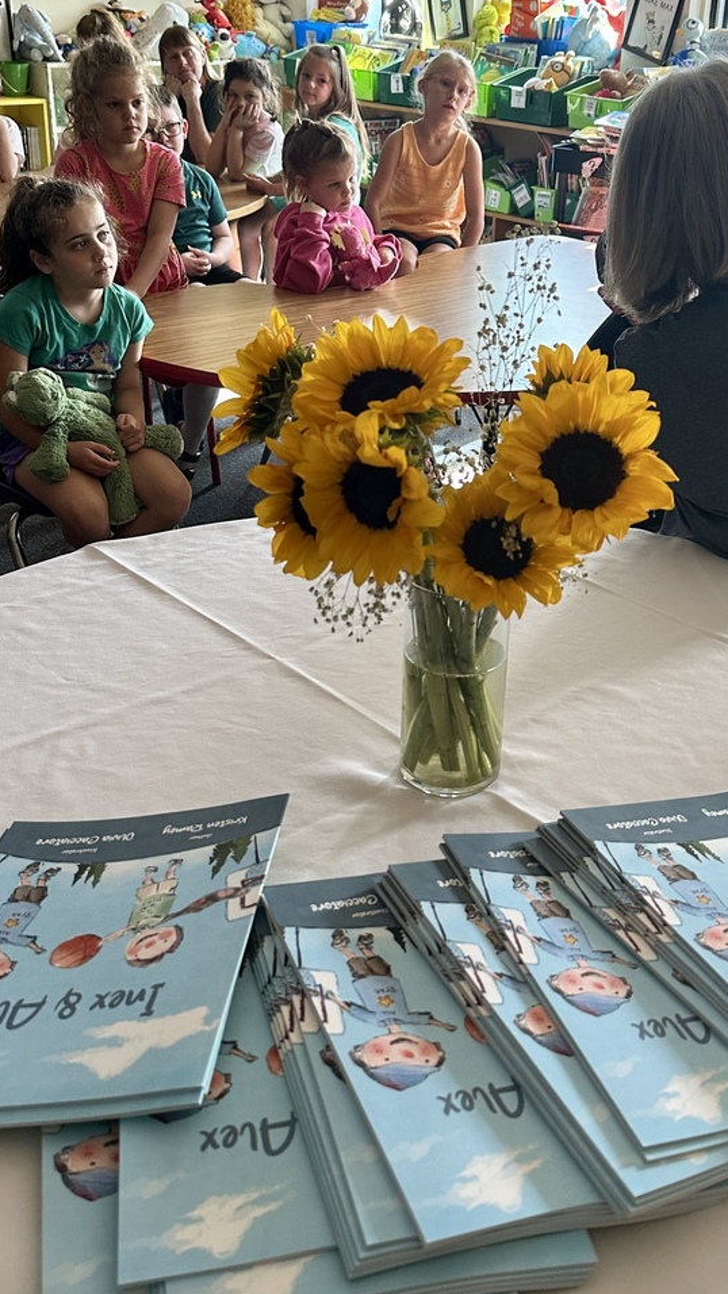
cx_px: 407
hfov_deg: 41.4
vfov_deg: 67.9
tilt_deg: -23.9
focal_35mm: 28
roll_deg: -3.1
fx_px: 961
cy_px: 636
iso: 200
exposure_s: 1/90
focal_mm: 6.86
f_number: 1.78
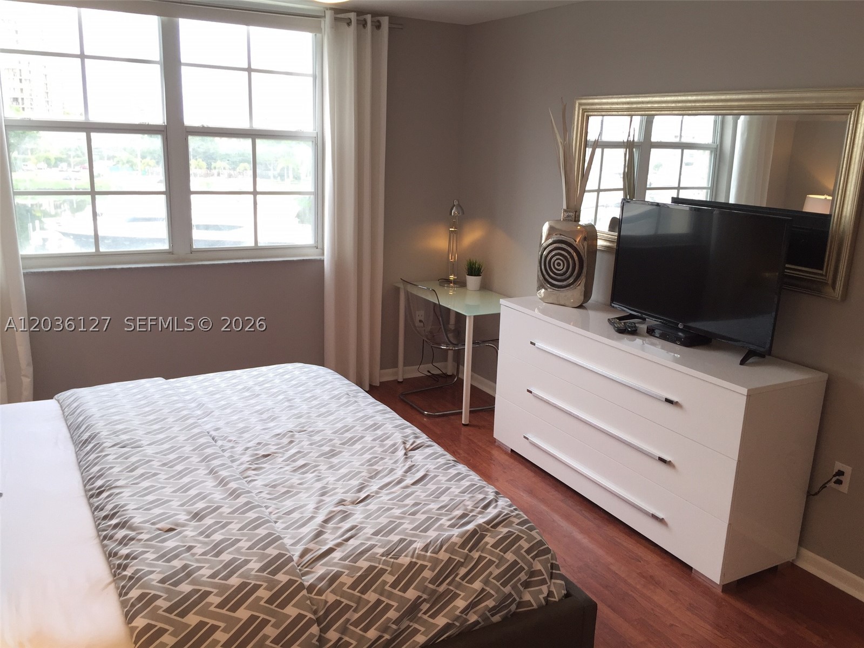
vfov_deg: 48.2
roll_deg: -2.7
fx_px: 724
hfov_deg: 61.7
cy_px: 324
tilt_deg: -15.6
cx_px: 432
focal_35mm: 29
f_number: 2.2
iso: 40
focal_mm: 4.15
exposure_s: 1/60
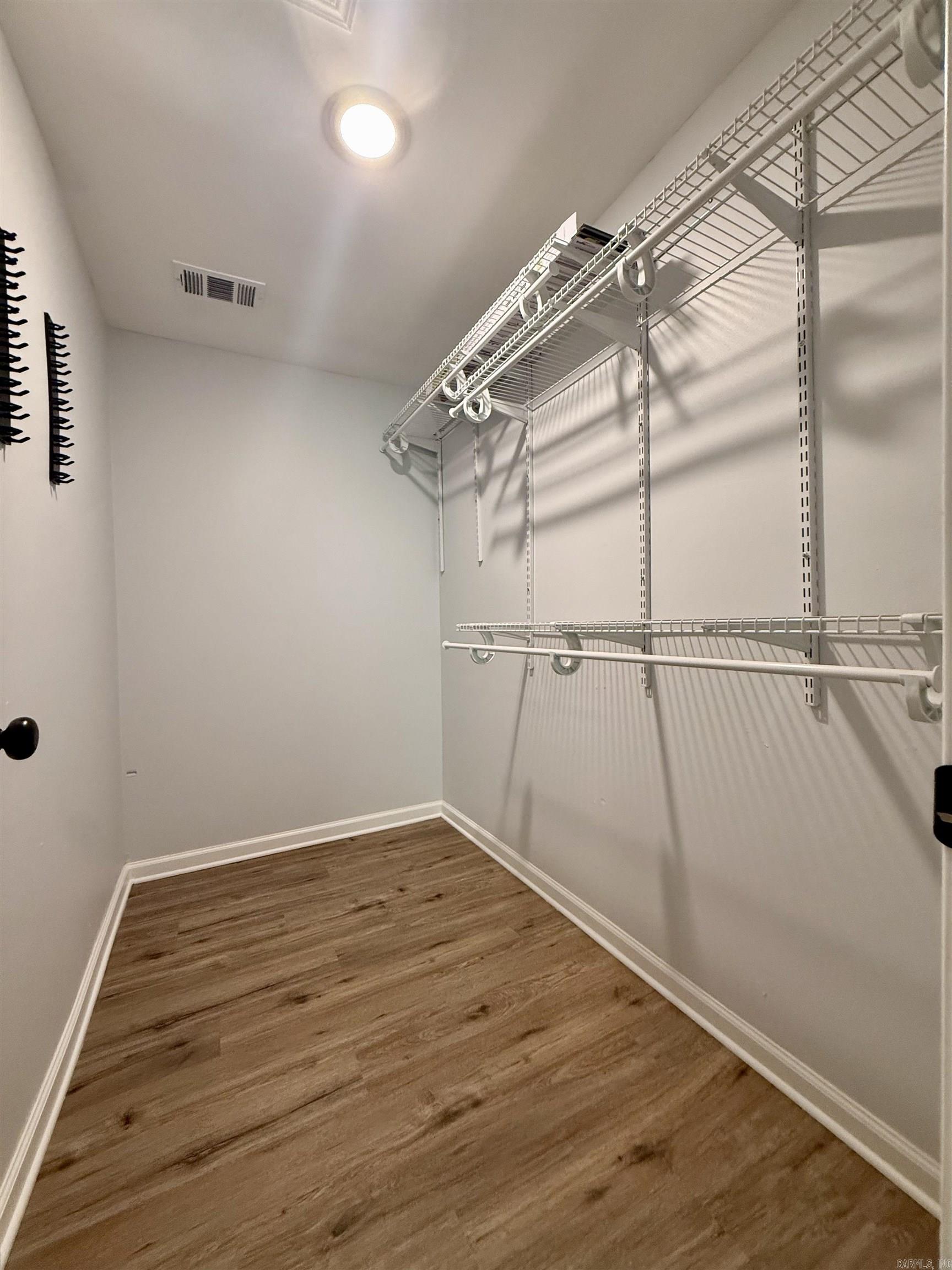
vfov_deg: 102.1
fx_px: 513
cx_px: 476
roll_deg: +0.8
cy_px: 635
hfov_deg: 85.7
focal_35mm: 14
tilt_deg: -0.4
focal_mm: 2.22
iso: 200
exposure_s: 1/60
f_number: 2.2
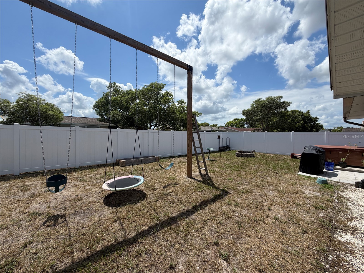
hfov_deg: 102.1
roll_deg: +0.9
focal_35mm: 14
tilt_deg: +4.7
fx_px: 147
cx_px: 182
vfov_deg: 85.7
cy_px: 136
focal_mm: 2.22
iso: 20
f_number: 2.2
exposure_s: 1/1399
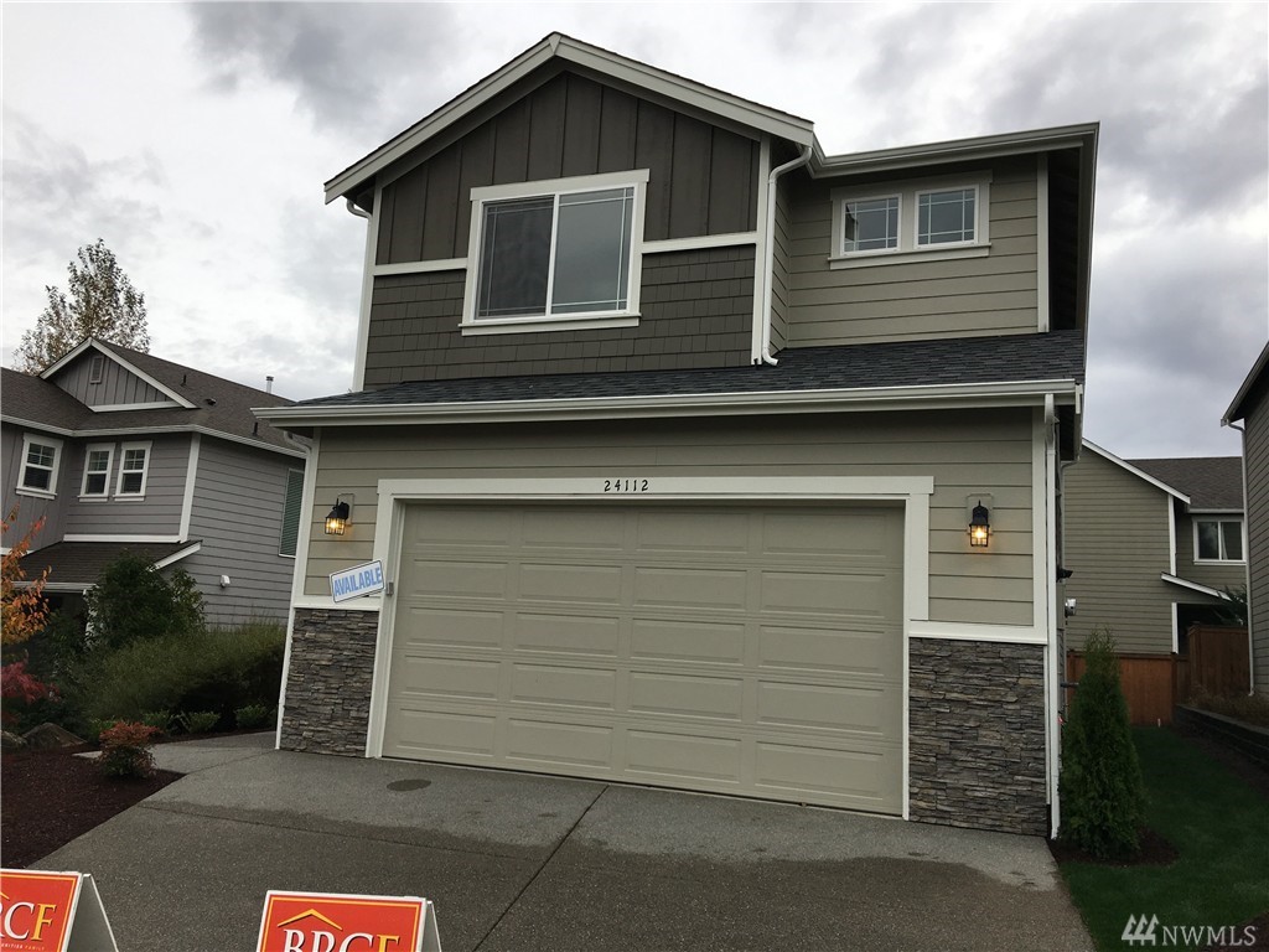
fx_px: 1063
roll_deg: -4.0
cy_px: 476
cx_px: 634
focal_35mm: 29
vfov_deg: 48.2
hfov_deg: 61.7
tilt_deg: +10.1
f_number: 2.2
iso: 25
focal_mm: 4.15
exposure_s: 1/427
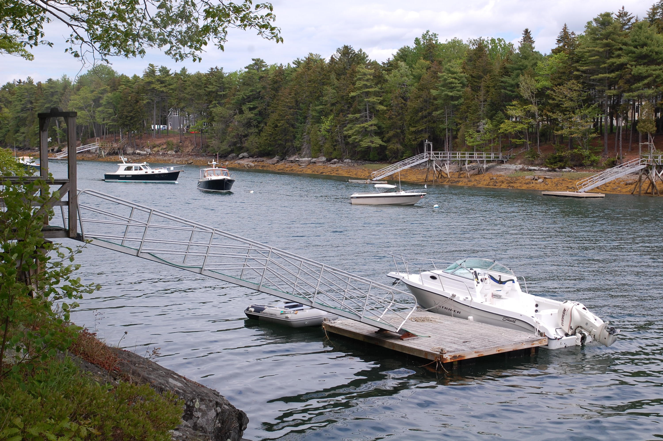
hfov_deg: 37.9
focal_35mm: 52
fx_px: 966
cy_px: 220
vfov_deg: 25.7
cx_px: 332
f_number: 9
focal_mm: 35
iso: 200
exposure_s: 1/320
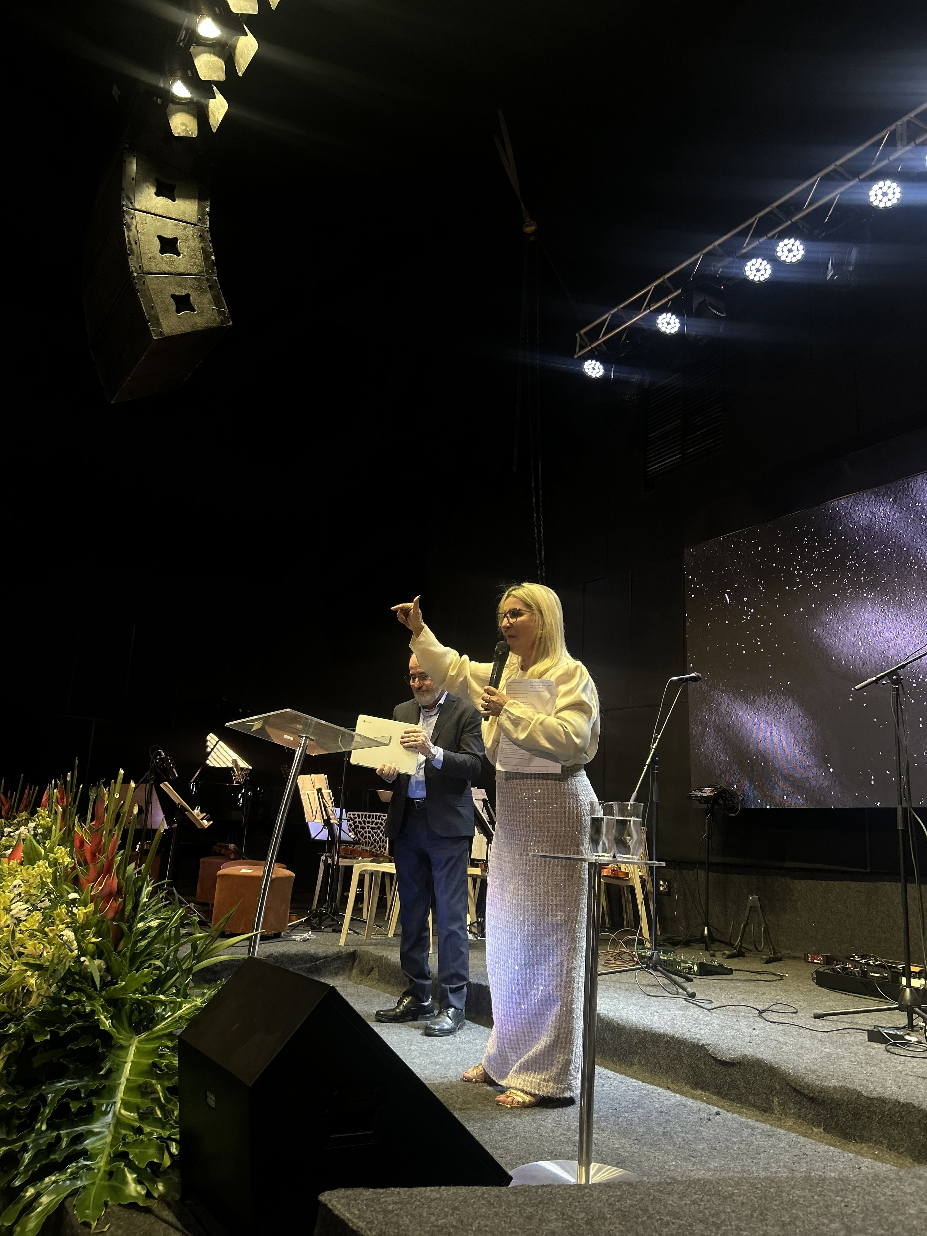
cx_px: 464
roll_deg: -4.0
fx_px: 928
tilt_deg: +13.5
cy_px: 618
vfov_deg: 67.3
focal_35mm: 26
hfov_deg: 53.1
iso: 125
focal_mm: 5.7
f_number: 1.5
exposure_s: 1/105
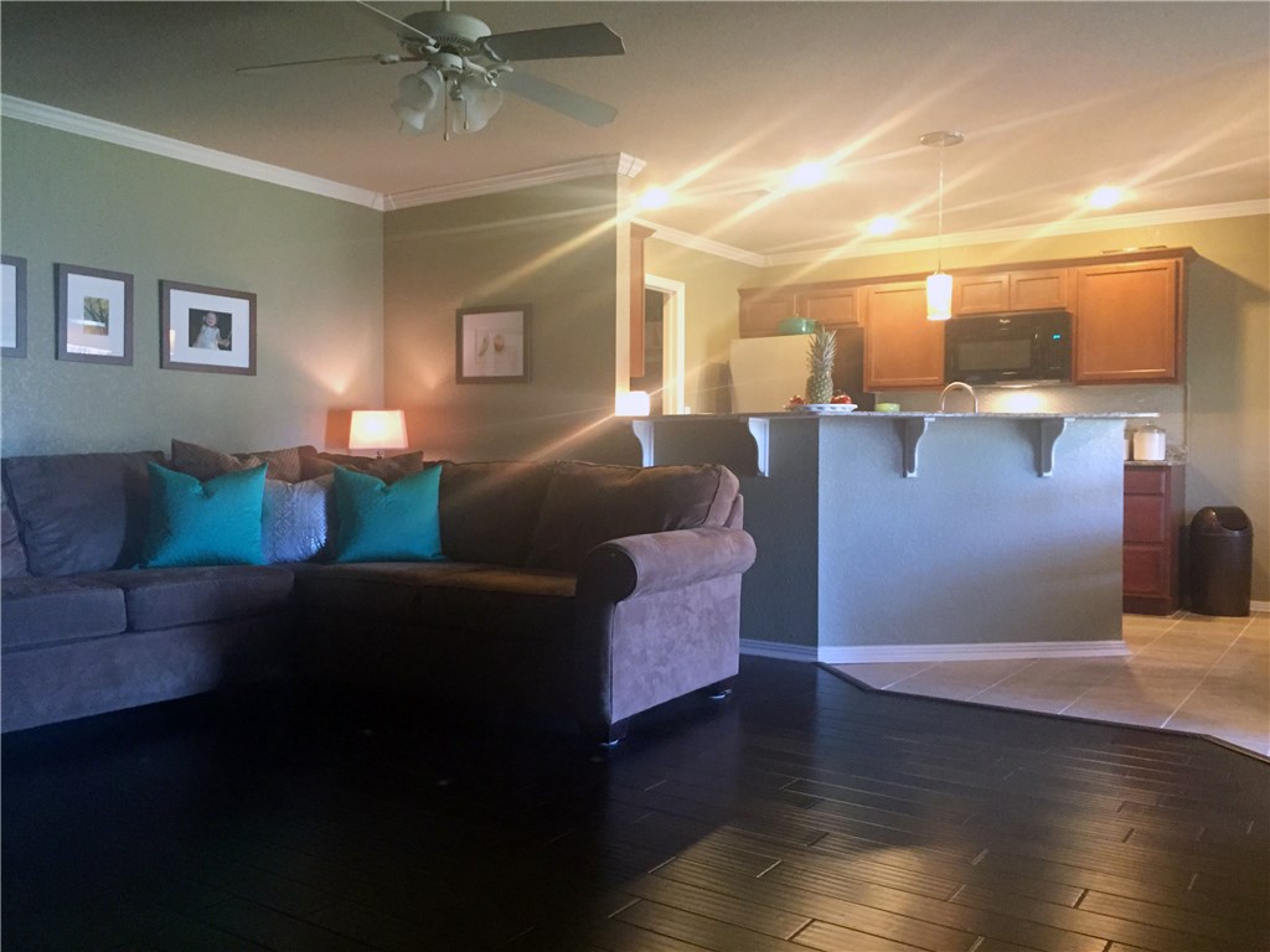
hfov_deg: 61.7
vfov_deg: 48.2
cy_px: 476
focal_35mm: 29
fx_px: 1064
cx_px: 635
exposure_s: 1/20
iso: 250
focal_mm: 4.15
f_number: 2.2
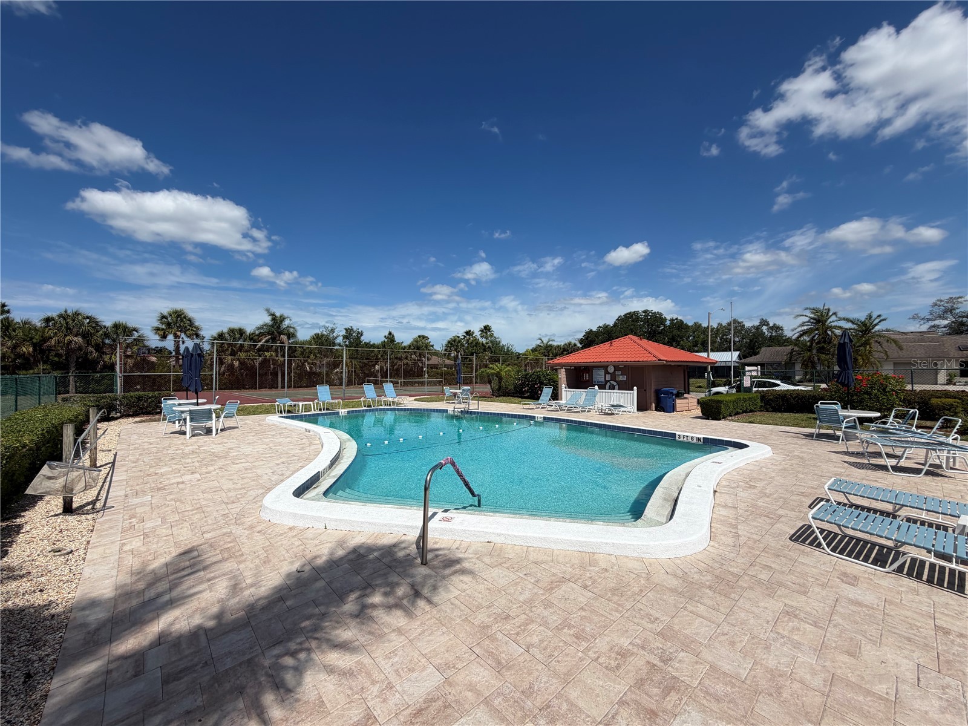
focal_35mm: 14
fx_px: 391
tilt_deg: +2.0
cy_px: 363
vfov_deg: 85.7
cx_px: 484
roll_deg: +0.0
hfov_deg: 102.1
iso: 20
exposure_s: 1/1961
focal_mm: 2.22
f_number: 2.2
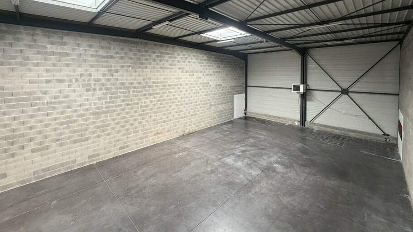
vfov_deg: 65.4
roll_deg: +1.1
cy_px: 78
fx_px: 175
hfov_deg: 99.3
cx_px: 214
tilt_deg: -1.3
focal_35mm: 16
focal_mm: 2.22
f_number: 2.2
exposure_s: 1/121
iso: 320
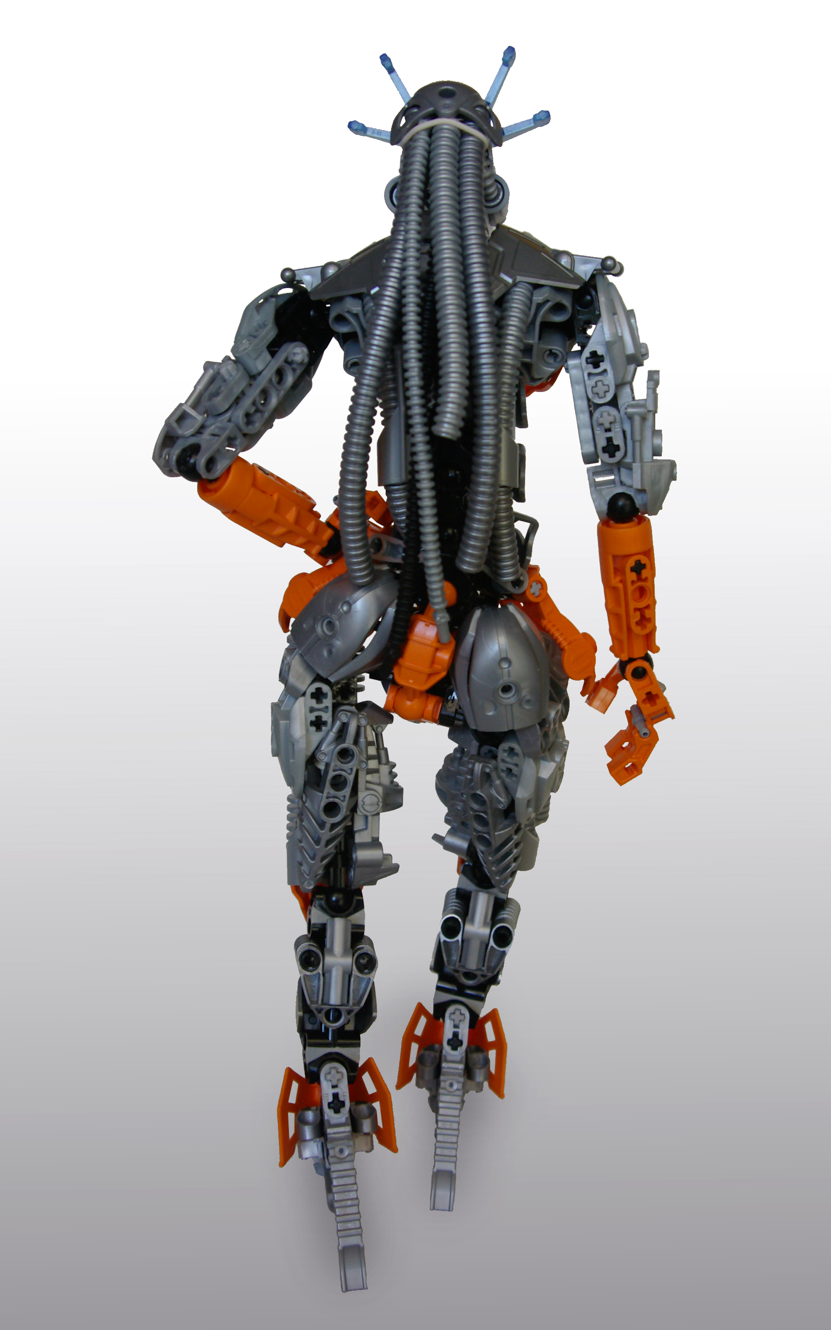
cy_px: 667
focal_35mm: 43
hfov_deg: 29.9
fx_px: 1558
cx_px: 423
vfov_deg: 46.2
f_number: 4.5
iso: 400
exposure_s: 1/90
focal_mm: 28
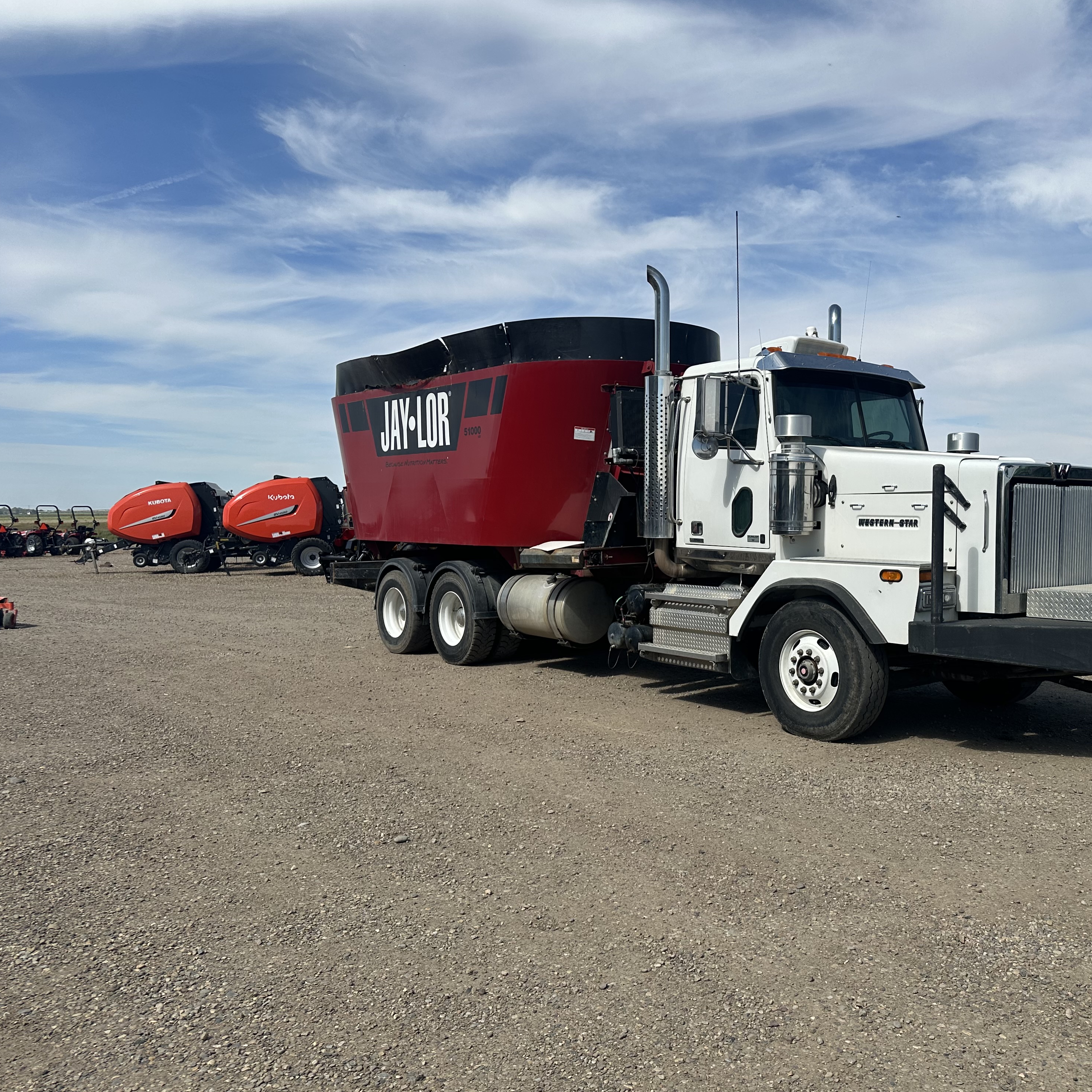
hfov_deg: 54.5
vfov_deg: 55.6
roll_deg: +1.0
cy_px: 551
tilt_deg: -2.7
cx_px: 730
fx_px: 1035
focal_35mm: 29
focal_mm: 6.86
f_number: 1.78
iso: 80
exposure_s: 1/5848
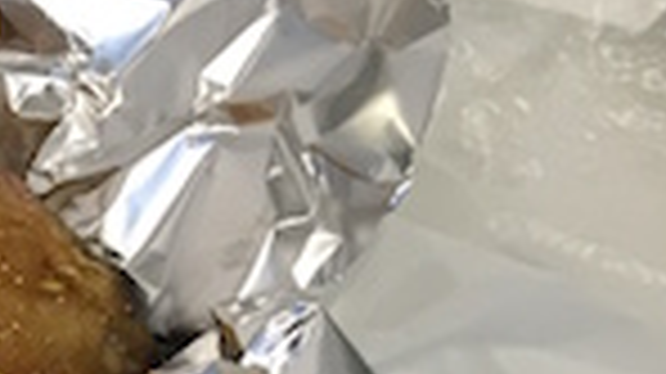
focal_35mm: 128
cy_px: 834
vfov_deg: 8.7
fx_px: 2259
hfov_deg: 14.4
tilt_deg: -50.2
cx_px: -608
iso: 40
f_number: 2.2
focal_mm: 4.15
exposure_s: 1/33
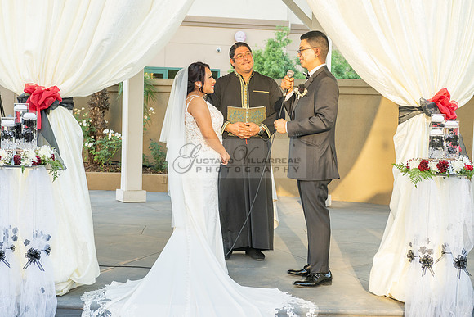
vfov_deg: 19.5
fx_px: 922
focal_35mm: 70
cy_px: 158
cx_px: 237
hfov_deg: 28.8
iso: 500
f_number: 6.3
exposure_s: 1/200
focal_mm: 70
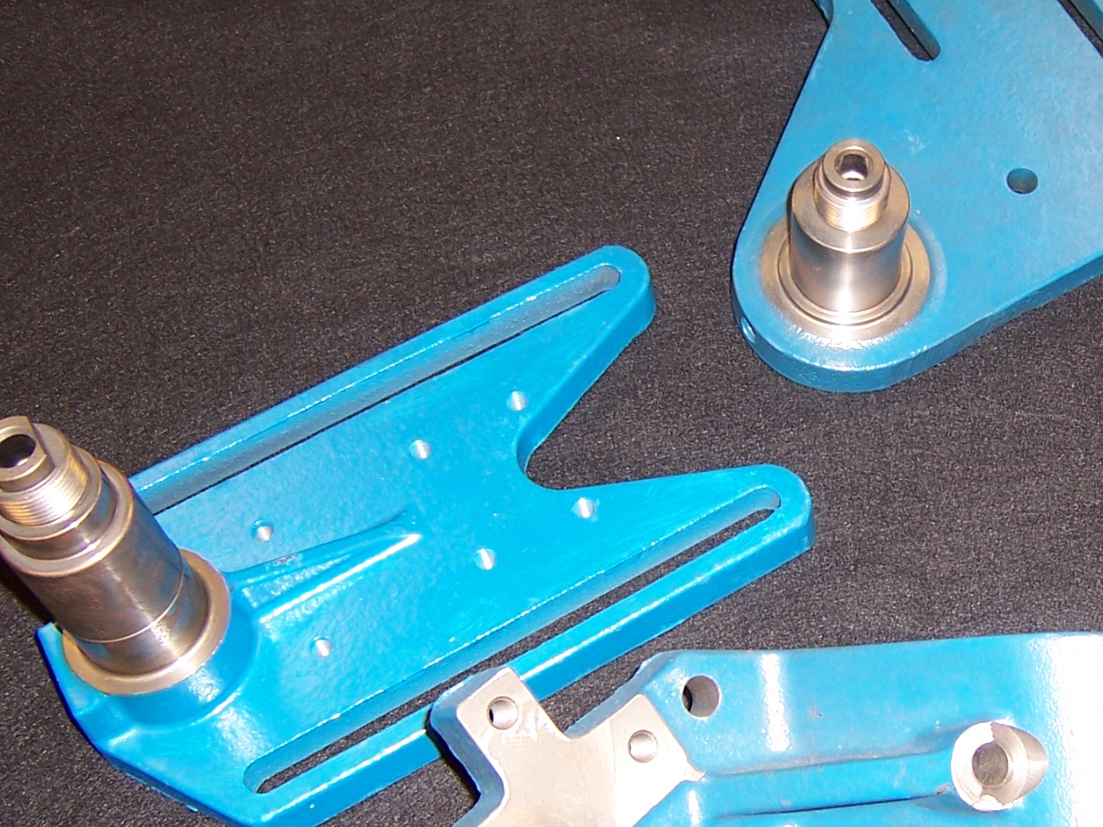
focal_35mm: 55
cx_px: 915
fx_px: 1753
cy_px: 465
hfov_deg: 33.7
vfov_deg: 26.5
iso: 80
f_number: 2.8
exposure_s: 1/60
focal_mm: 5.5
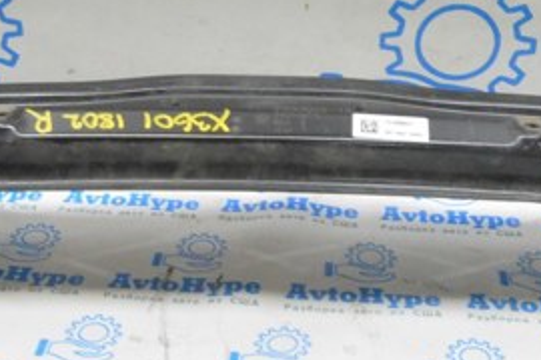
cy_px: 93
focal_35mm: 71
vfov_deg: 19.1
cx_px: 279
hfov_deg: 28.5
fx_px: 1067
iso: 6400
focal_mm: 20
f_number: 20
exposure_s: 1/15
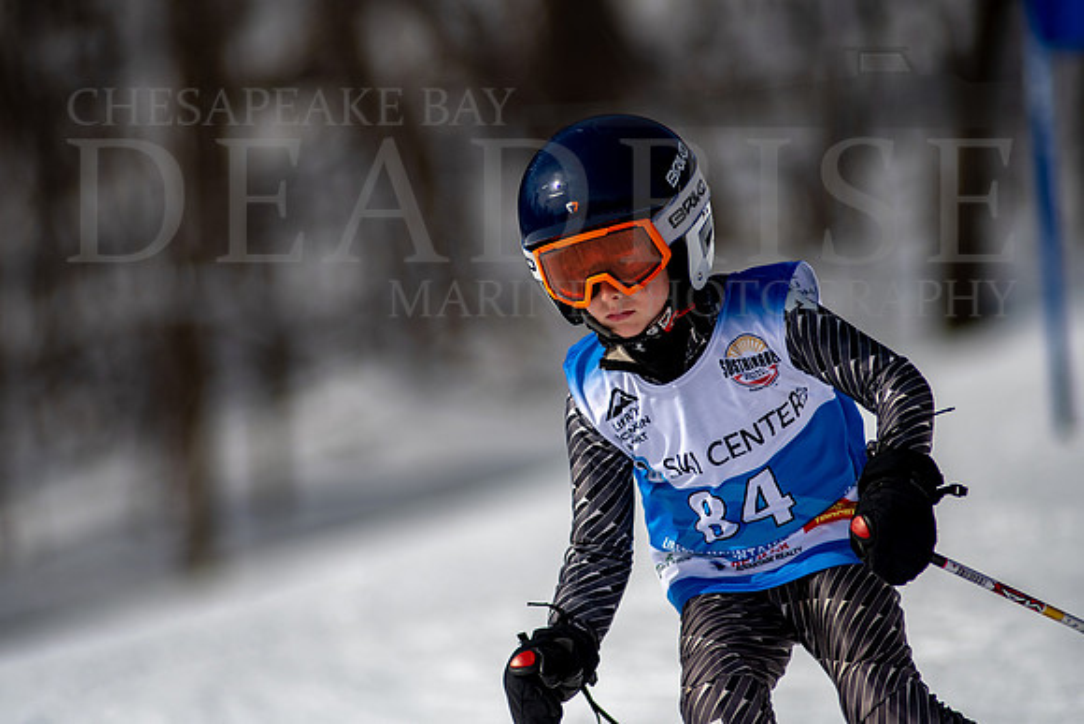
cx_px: 542
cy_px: 362
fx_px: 13553
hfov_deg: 4.6
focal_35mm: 450
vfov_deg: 3.1
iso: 100
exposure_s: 1/8000
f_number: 2.8
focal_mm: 300
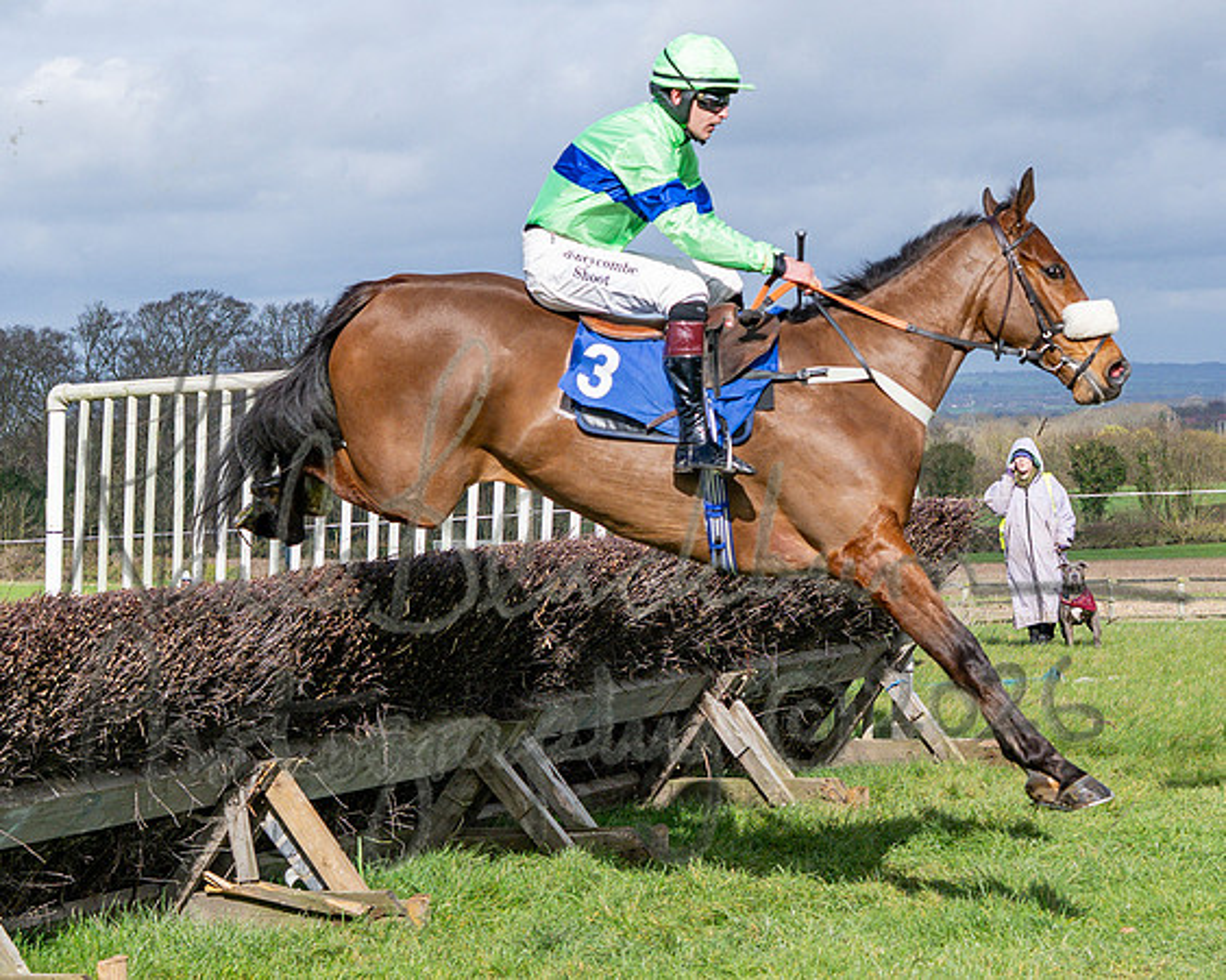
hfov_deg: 17.2
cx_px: 623
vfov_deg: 13.8
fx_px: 4044
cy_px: 411
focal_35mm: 111
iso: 200
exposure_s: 1/2000
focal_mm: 35
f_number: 4
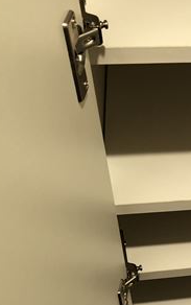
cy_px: 204
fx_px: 540
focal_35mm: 65
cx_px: 269
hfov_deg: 18.2
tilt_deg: -47.5
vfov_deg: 31.3
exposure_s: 1/17
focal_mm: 3.99
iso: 50
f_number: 1.8
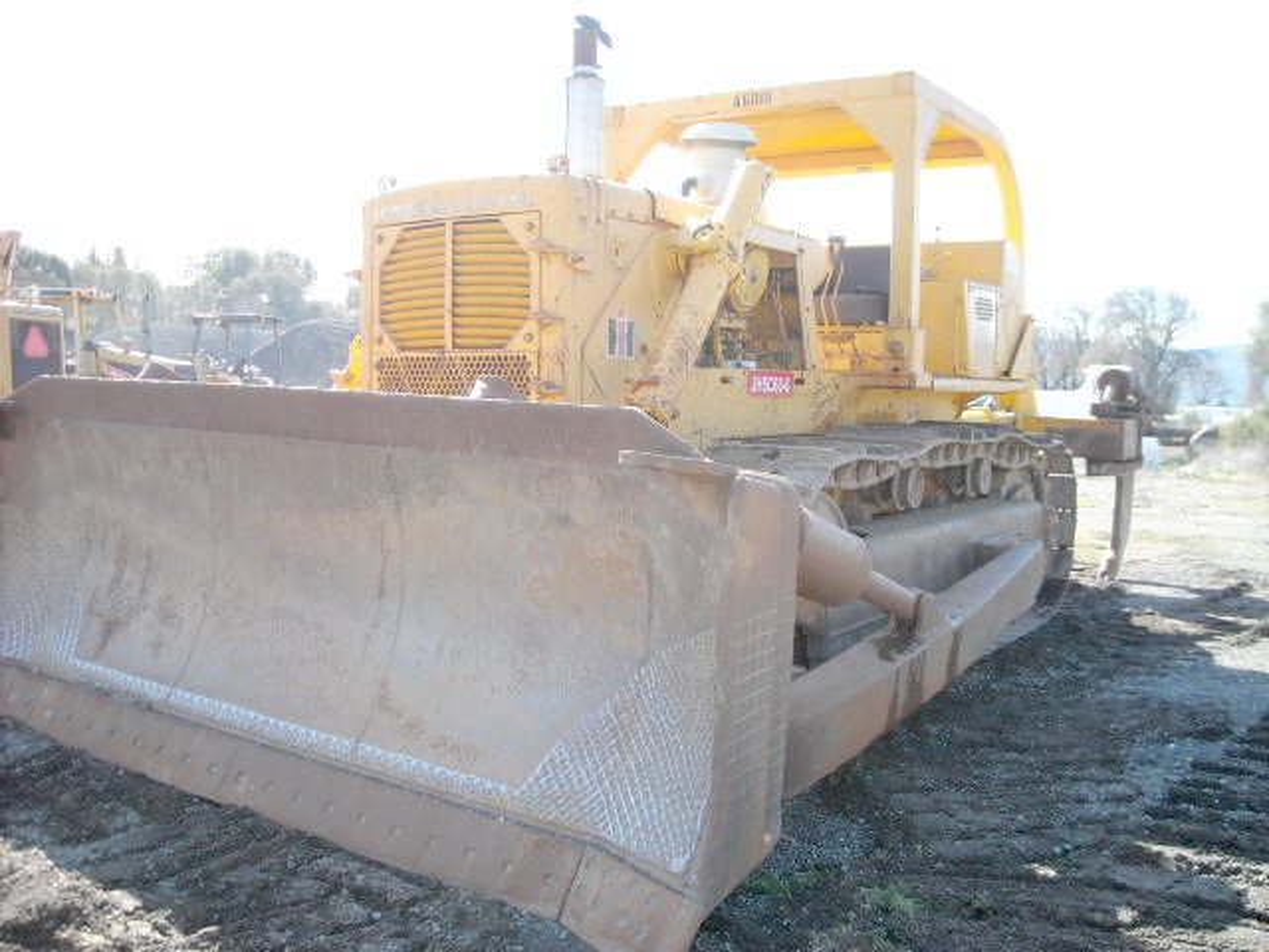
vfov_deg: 40.7
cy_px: 476
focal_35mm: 35
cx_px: 634
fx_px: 1283
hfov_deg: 52.6
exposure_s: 1/218
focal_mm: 5.7
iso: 64
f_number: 2.8
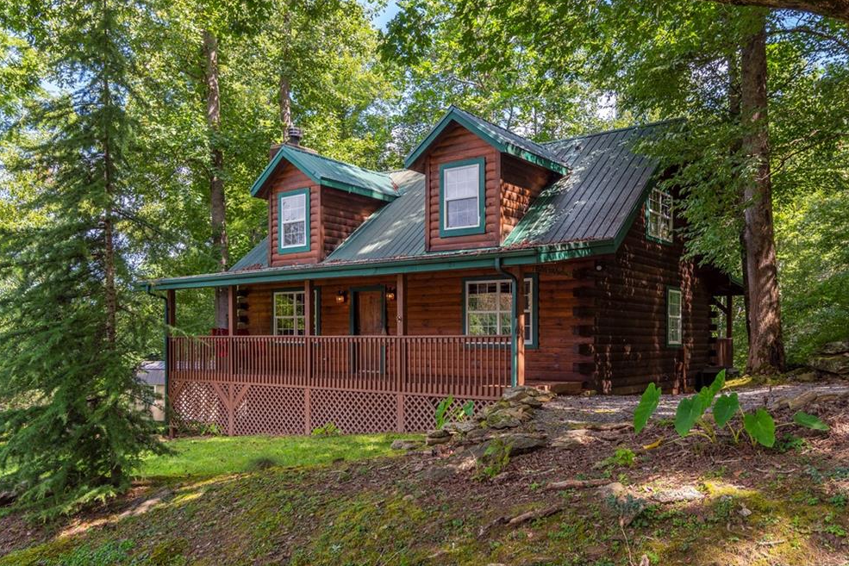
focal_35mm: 26
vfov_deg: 49.6
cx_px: 435
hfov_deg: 69.4
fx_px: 613
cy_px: 282
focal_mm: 25
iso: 320
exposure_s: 1/200
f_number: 7.1
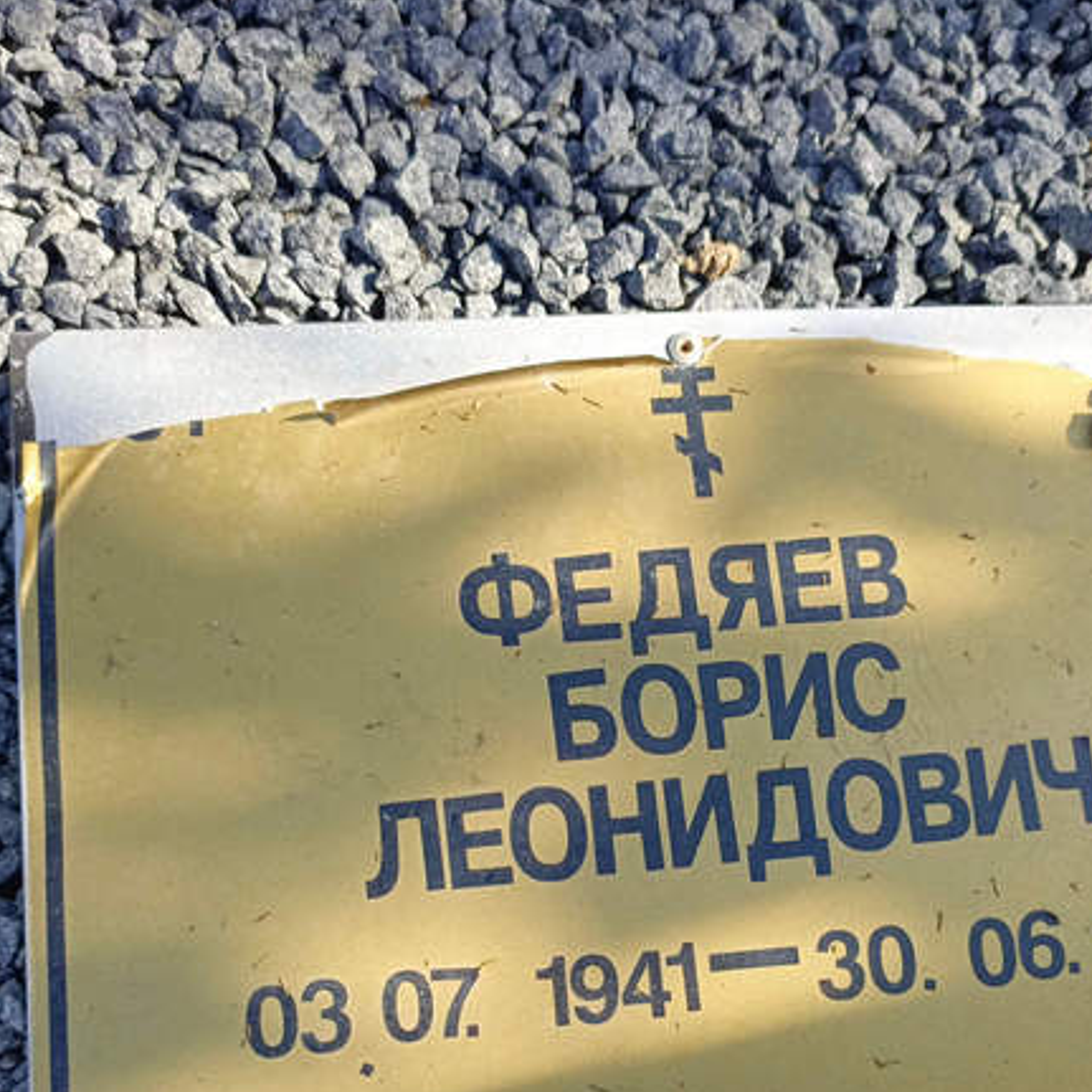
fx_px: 1463
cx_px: 603
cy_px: 750
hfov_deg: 40.9
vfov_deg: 40.3
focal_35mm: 41
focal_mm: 4.76
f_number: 1.69
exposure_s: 1/343
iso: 112
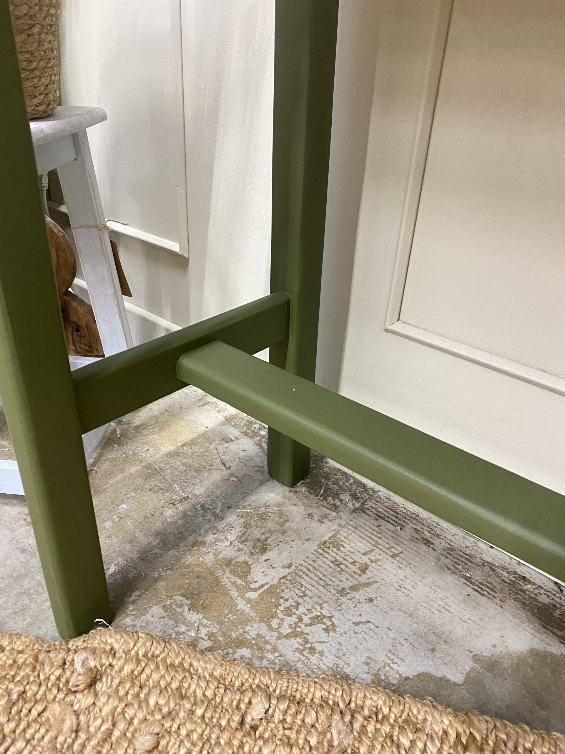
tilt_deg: -27.7
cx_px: 282
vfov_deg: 67.3
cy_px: 377
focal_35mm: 26
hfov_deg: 53.1
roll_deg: -2.6
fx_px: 566
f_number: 1.8
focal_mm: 4.25
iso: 400
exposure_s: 1/33
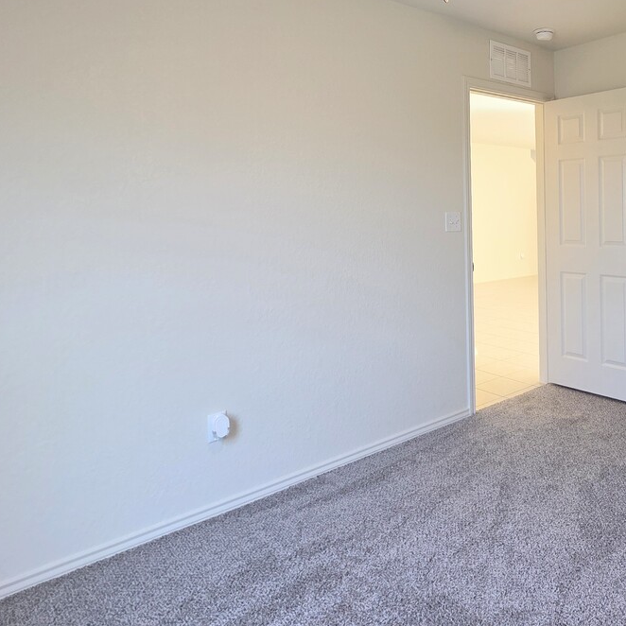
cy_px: 215
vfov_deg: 61.6
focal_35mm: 25
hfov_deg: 57.8
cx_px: 508
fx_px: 511
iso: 160
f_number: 1.9
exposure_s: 1/60
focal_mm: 2.2
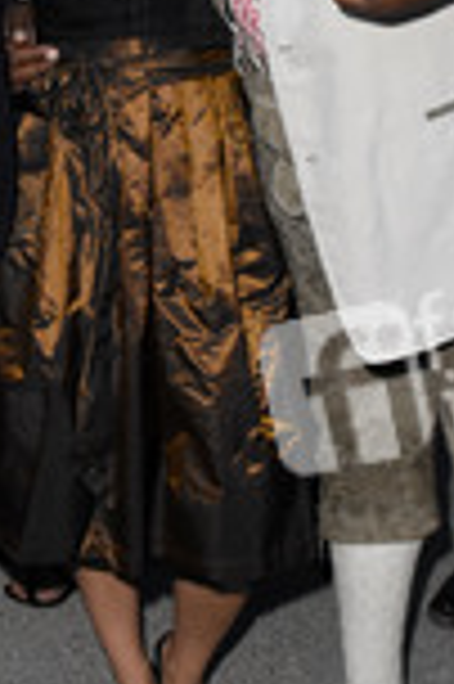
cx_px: 81
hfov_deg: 18.9
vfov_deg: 27.9
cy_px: 144
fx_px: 1346
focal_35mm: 71
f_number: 9
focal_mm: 18
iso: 3200
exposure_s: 1/160
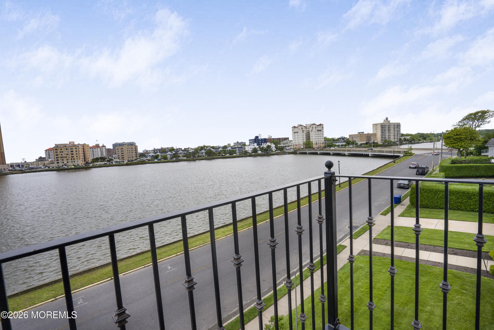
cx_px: 247
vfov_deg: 73.8
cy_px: 165
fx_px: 220
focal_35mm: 16
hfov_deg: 96.7
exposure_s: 1/60
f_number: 20
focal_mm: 16
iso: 640
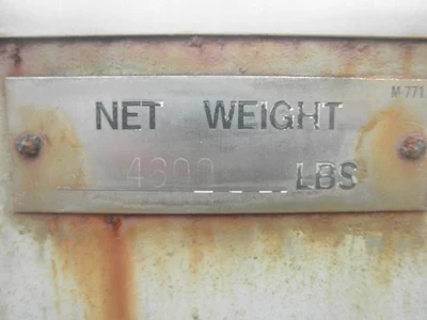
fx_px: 345
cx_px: 214
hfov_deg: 63.4
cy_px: 160
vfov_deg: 49.7
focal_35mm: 28
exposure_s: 1/160
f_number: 3
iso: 64
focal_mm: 5
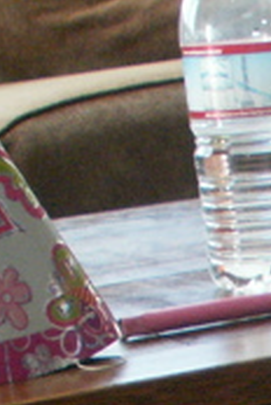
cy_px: 685
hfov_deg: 6.9
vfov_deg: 10.9
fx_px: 2013
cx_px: 838
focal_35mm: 179
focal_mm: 5.86
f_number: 2.8
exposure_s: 1/25
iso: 160
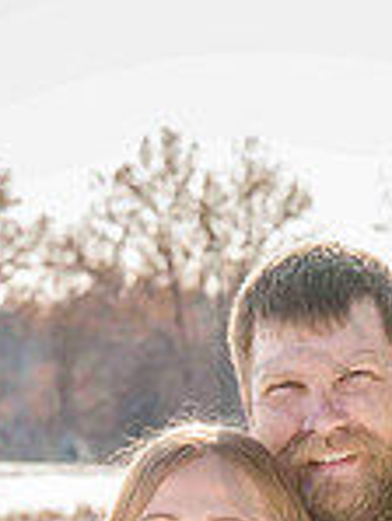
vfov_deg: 8.9
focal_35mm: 218
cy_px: 755
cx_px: 312
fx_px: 3287
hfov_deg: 6.8
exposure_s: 1/1000
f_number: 9
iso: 800
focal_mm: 75
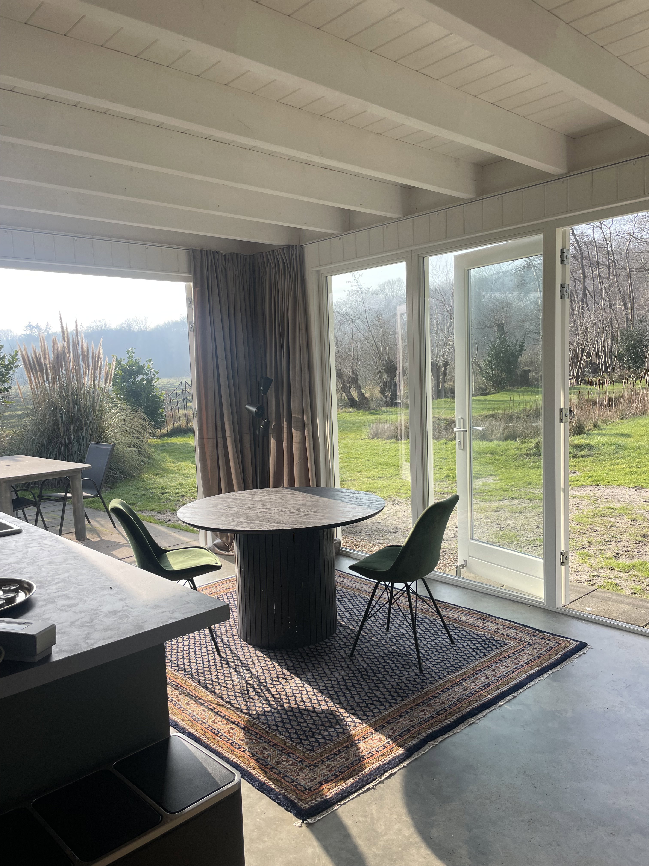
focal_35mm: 26
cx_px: 324
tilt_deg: -4.9
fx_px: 650
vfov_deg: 67.3
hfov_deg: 53.1
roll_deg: +2.3
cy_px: 433
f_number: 1.6
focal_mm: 4.2
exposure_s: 1/910
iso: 32
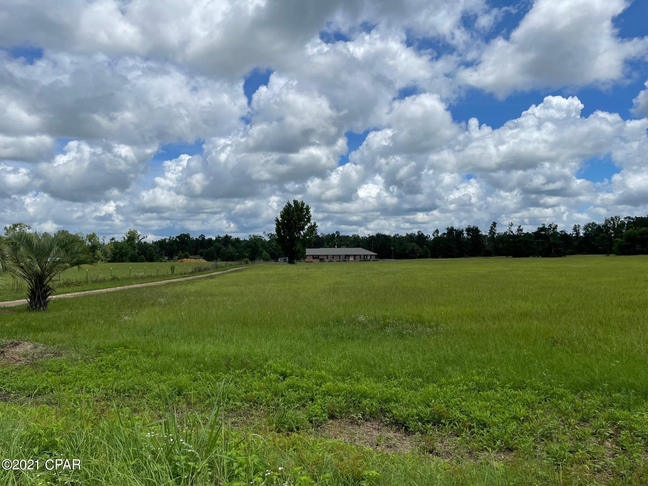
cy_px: 243
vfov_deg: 53.1
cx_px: 324
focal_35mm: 26
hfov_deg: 67.3
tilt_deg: +1.3
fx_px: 487
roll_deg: +1.0
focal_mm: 4.2
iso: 32
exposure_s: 1/6494
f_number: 1.6
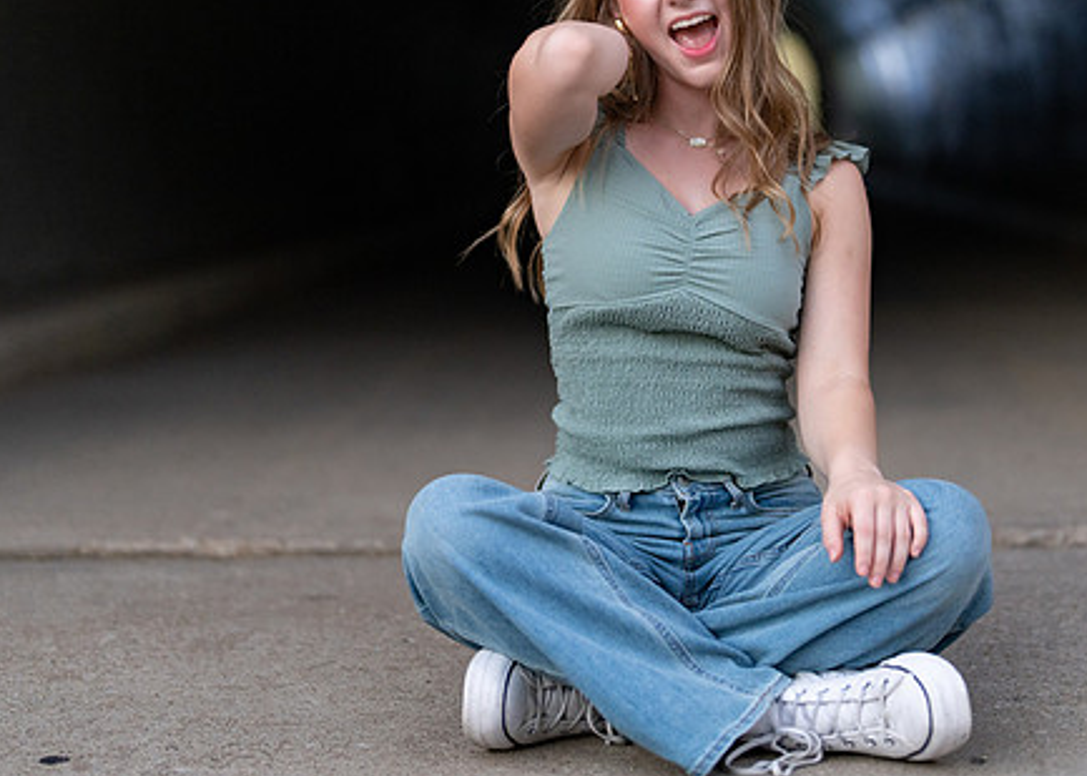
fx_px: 2500
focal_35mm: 81
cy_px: 276
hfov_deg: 24.5
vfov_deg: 17.6
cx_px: 662
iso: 640
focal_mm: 50
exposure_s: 1/400
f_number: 1.2
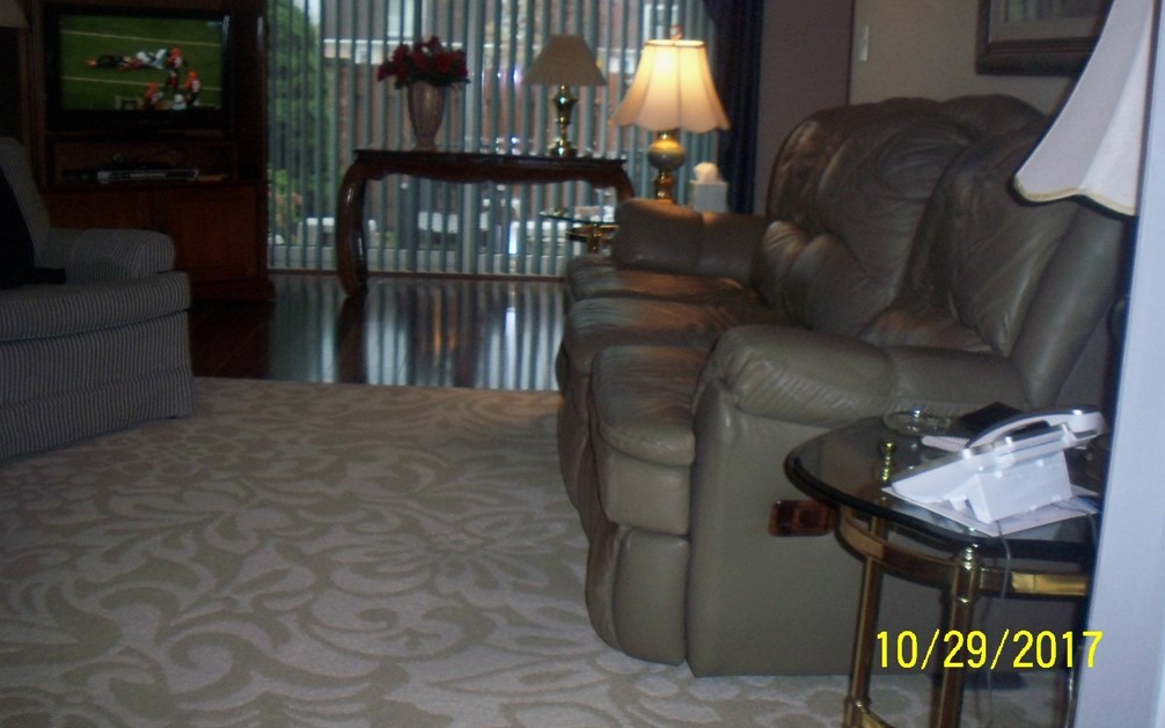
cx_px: 576
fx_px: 1302
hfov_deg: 48.2
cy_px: 314
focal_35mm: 41
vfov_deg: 31.2
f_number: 3.5
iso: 200
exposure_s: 1/60
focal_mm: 6.3
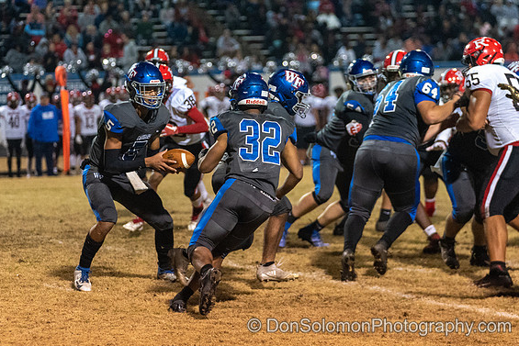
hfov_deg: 11.1
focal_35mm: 186
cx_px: 232
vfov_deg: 7.4
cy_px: 152
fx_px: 2682
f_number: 2.8
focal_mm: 125
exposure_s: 1/800
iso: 8000
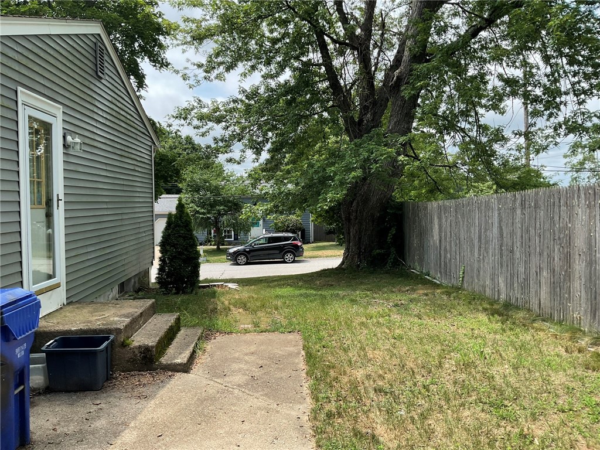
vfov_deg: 48.2
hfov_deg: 61.7
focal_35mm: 29
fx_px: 503
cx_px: 300
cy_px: 225
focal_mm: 3
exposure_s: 1/719
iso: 16
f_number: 1.8
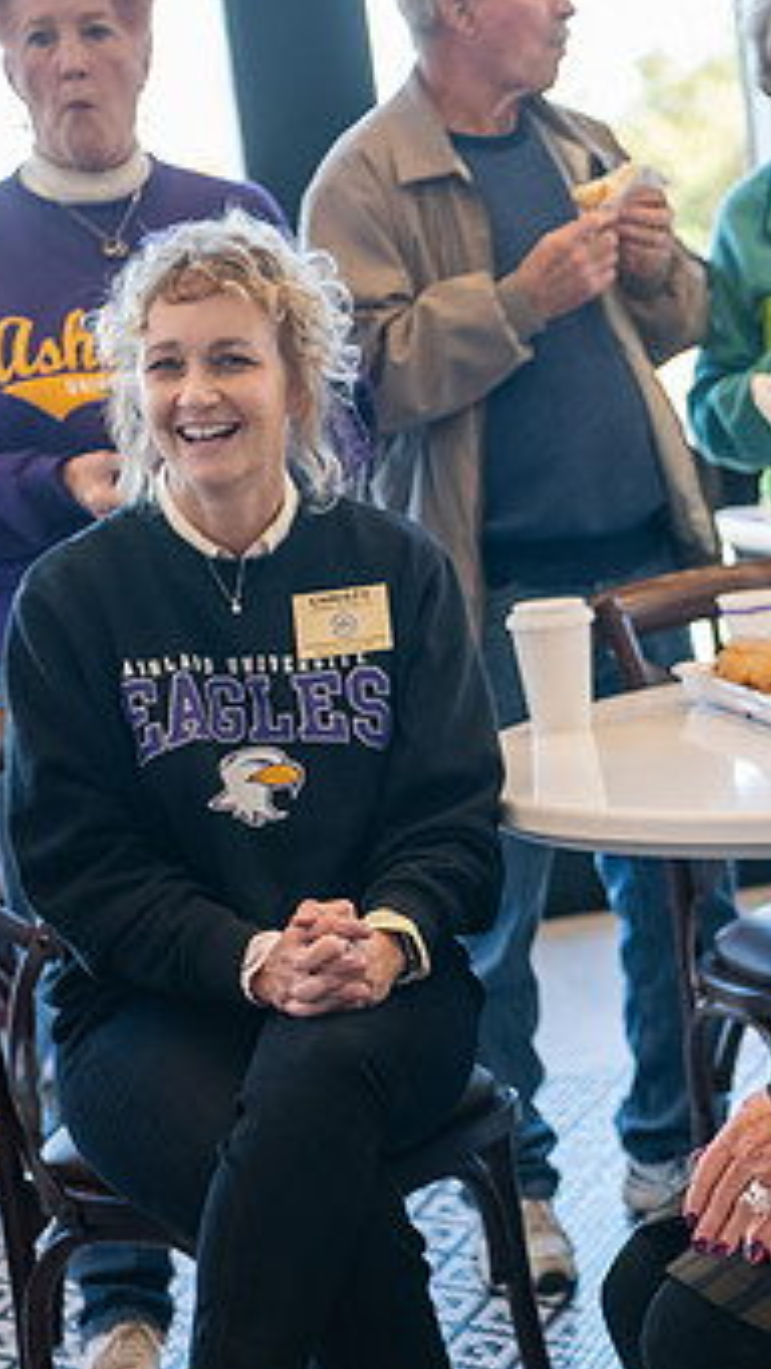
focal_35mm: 107
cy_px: 664
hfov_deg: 11.2
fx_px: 3886
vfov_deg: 20.0
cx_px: 847
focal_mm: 60
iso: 1000
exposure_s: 1/320
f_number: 3.2
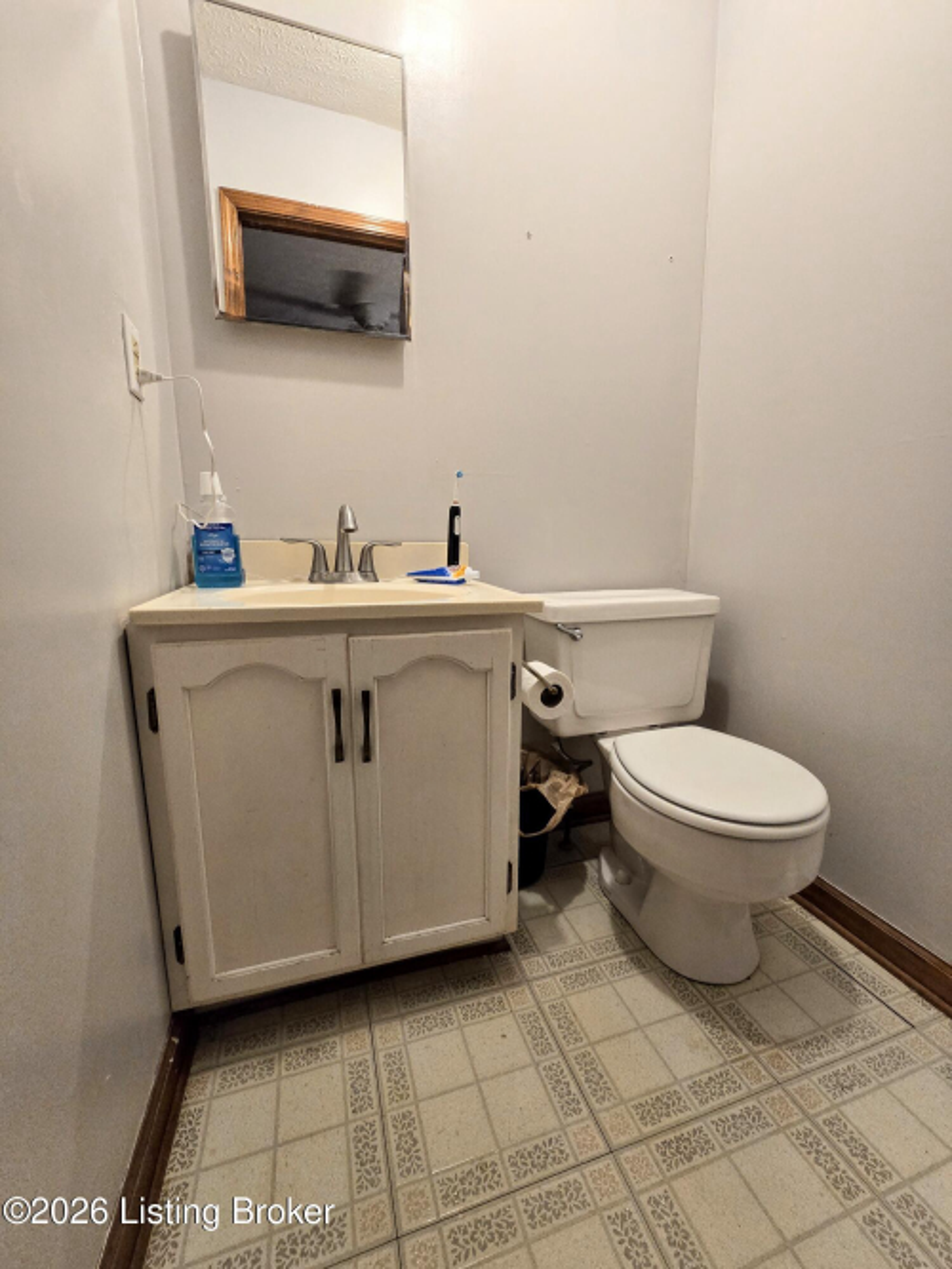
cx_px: 476
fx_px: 477
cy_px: 634
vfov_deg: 106.2
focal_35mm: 13
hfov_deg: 89.9
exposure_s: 1/60
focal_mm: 2.2
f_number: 2.2
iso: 400
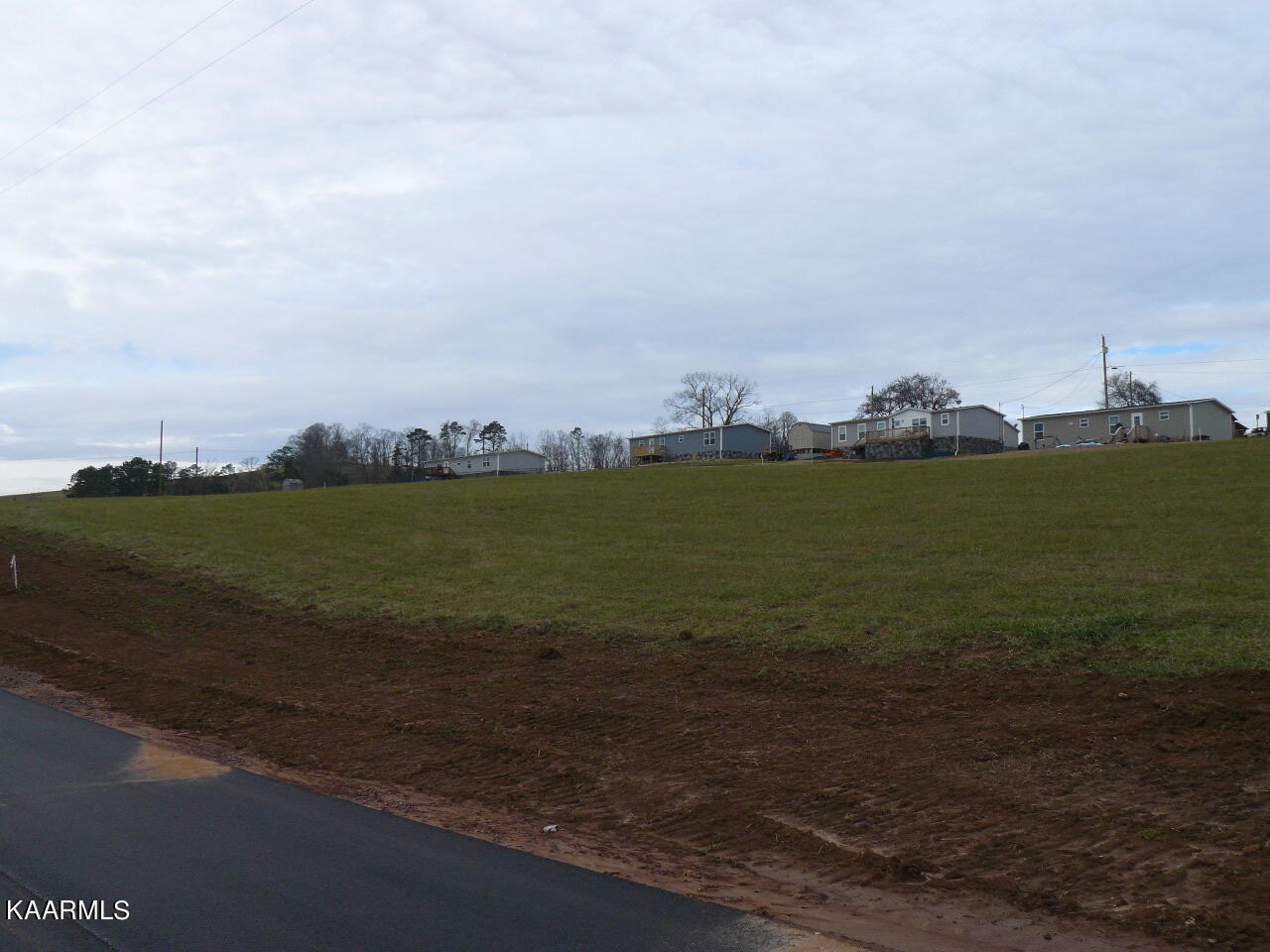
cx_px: 635
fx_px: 1321
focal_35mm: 36
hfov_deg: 51.4
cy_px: 476
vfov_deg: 39.7
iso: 100
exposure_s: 1/250
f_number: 5.6
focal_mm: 6
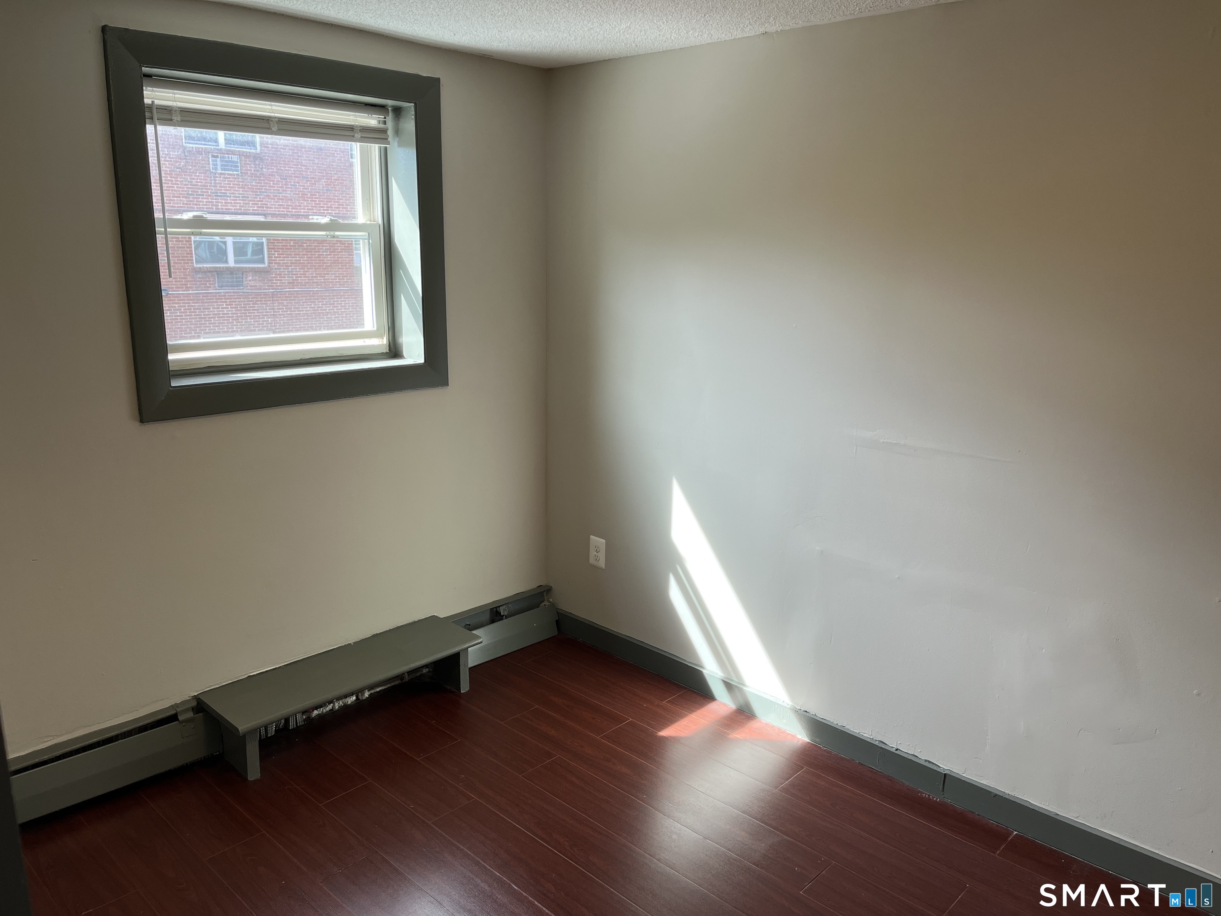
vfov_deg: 53.1
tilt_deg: -13.4
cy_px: 458
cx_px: 610
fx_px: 917
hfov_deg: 67.3
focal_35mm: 26
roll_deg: -0.9
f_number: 1.6
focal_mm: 5.1
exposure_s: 1/120
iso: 40
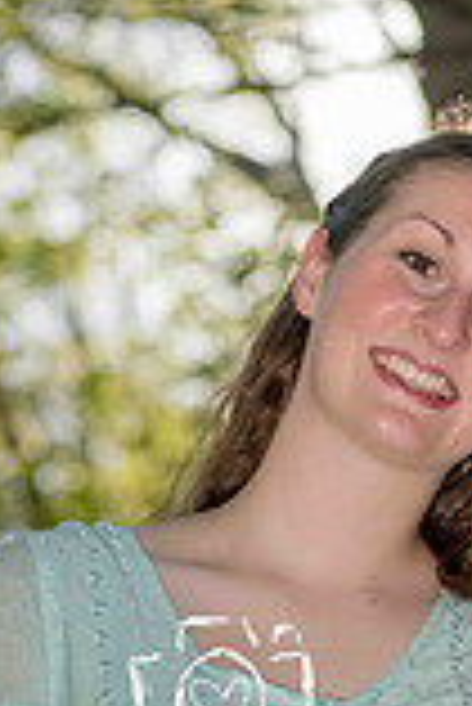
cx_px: 512
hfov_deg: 6.0
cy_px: 175
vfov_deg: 9.0
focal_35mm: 229
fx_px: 4493
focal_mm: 80
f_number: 4.5
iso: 800
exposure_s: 1/3200
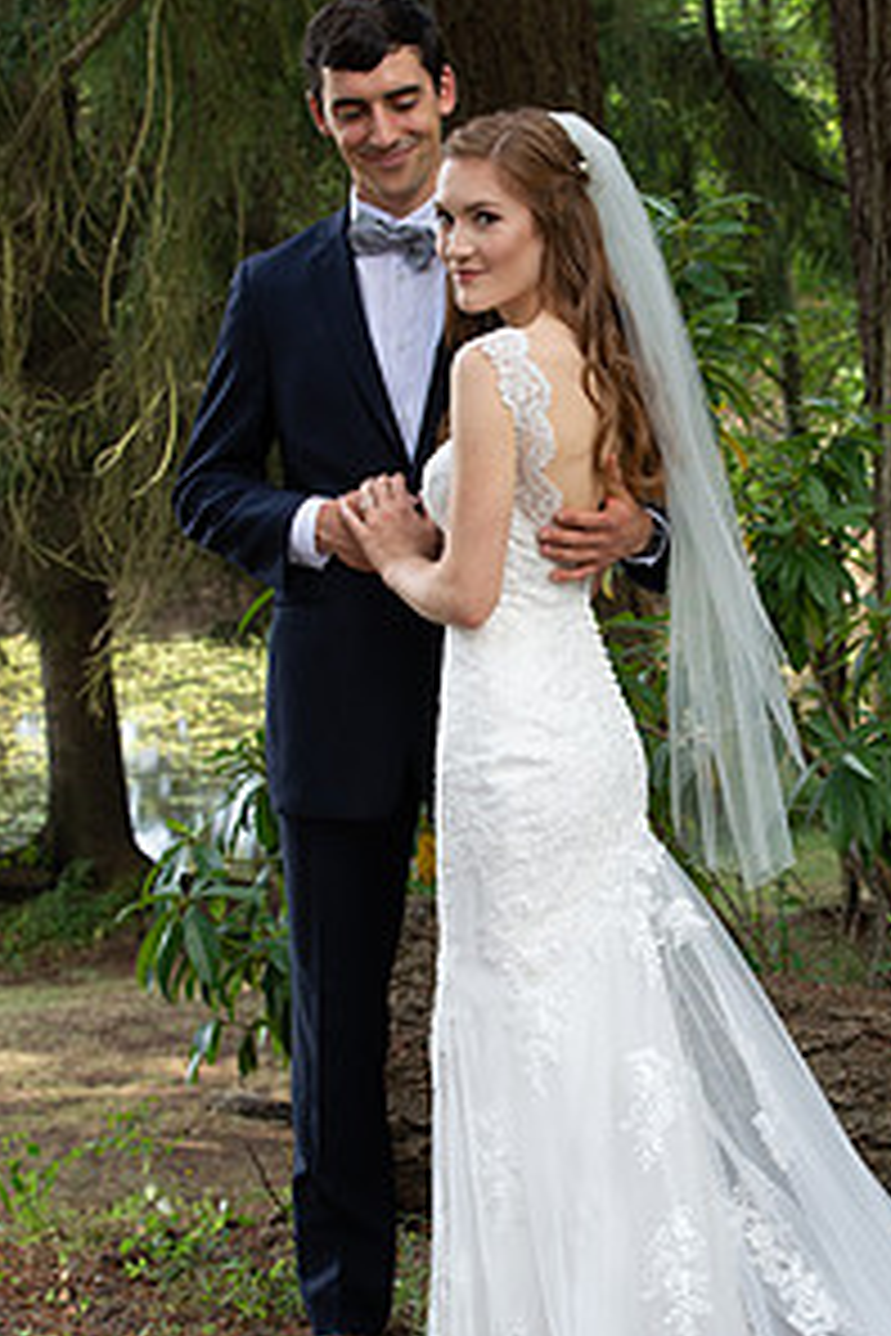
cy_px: 747
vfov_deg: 19.3
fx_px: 3935
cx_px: 554
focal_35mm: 106
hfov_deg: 12.9
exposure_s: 1/160
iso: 800
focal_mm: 70
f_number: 9
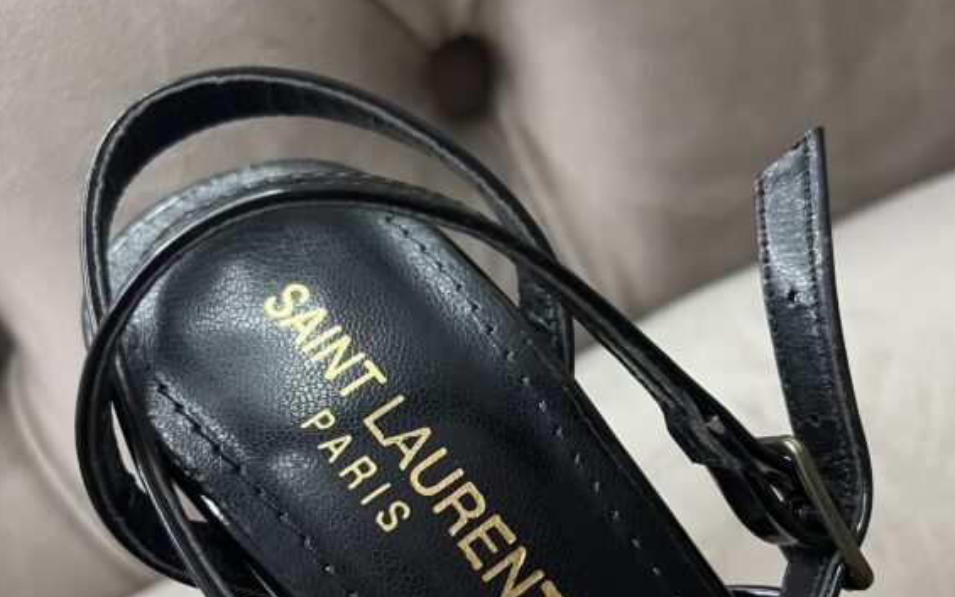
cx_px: 500
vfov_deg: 32.5
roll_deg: +27.2
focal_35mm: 39
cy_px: 387
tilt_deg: -37.2
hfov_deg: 50.4
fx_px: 1015
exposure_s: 1/33
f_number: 1.5
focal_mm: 5.7
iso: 500
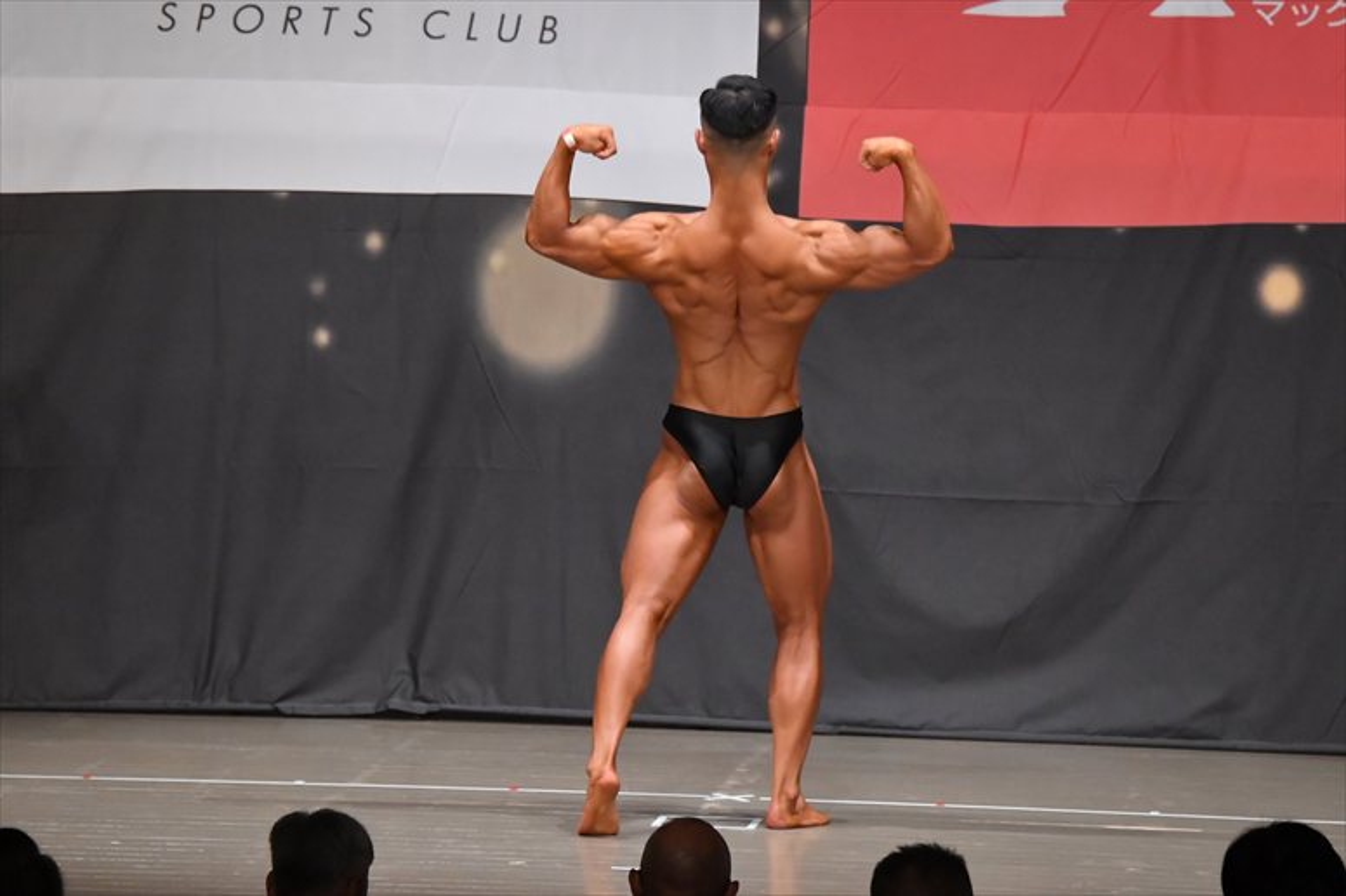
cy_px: 448
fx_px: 7549
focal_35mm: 202
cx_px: 673
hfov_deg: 10.2
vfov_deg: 6.8
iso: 6400
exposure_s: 1/400
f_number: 5.6
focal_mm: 135
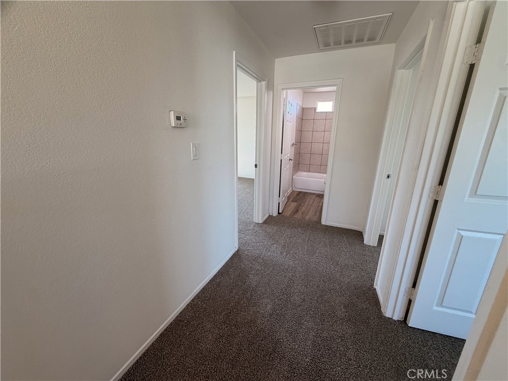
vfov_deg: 85.7
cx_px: 254
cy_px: 190
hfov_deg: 102.1
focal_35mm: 14
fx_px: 205
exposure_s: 1/120
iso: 160
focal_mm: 2.22
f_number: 2.2
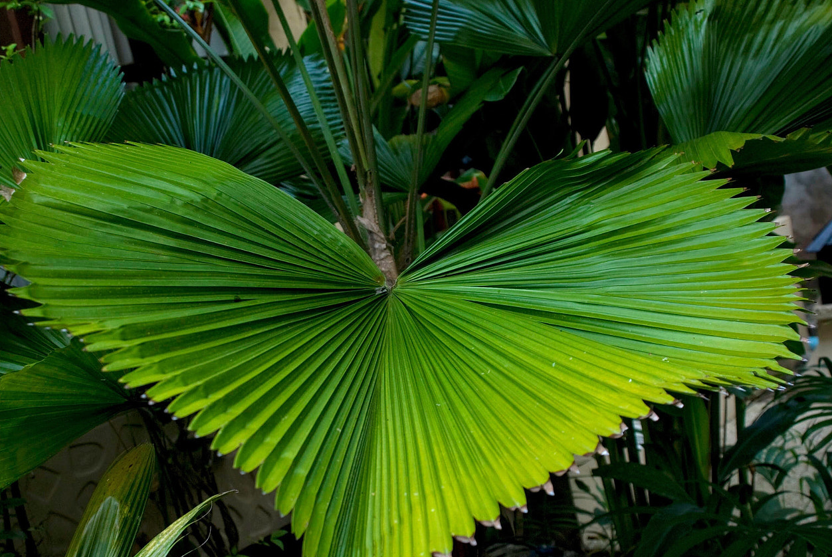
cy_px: 342
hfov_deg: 42.7
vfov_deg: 29.2
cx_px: 383
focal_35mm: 46
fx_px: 1064
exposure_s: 1/30
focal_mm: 24
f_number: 4
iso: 160
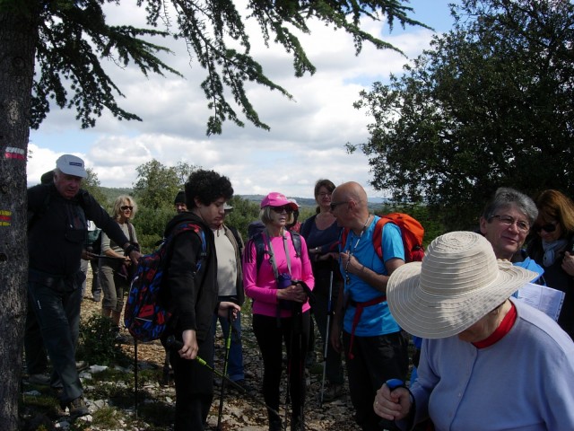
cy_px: 216
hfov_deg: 49.0
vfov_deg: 37.7
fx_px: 630
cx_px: 287
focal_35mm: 38
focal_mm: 7.8
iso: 64
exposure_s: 1/443
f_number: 4.8
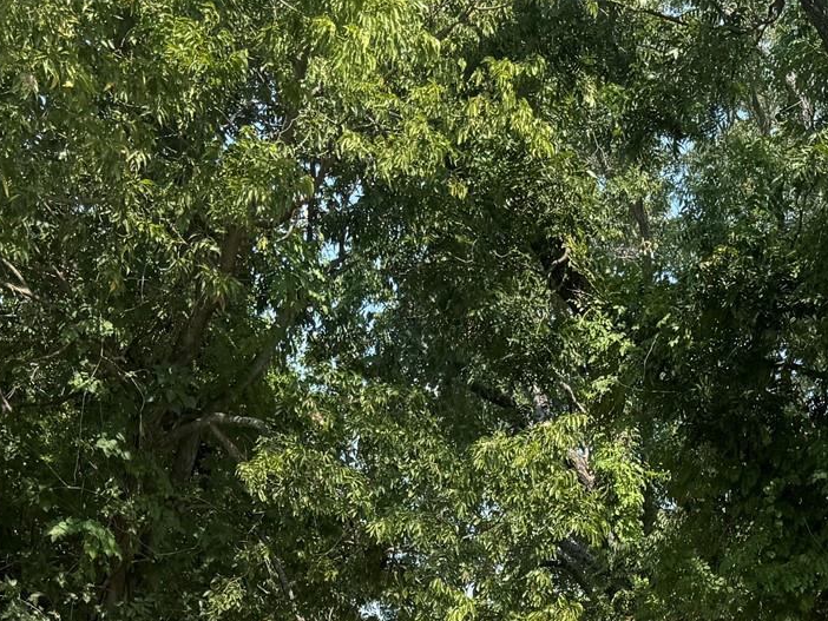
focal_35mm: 70
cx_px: 644
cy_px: 855
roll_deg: -0.6
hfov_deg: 27.3
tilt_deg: -3.2
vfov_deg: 19.1
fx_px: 1675
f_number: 1.78
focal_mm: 6.76
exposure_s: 1/2604
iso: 80
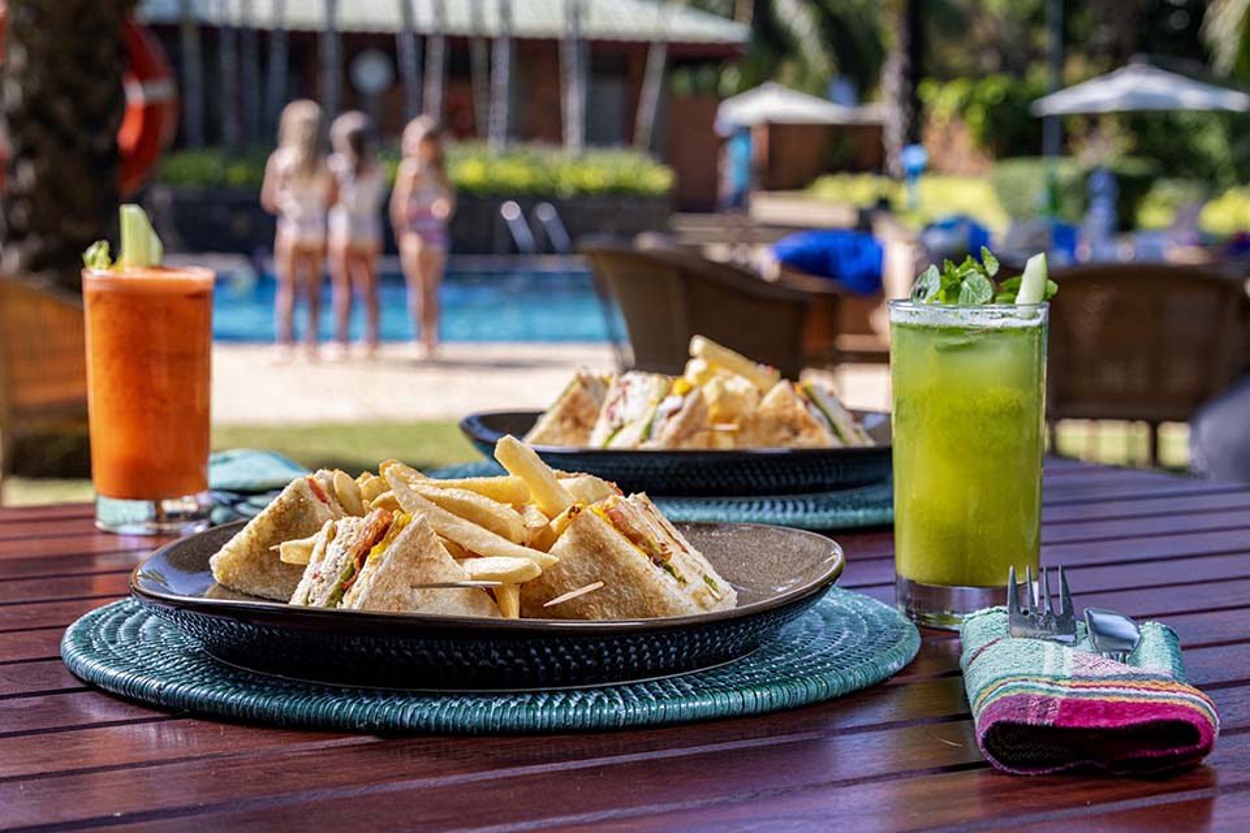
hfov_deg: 28.1
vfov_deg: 18.9
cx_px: 625
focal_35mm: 72
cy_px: 416
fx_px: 2500
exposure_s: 1/250
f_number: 10
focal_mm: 72
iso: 500
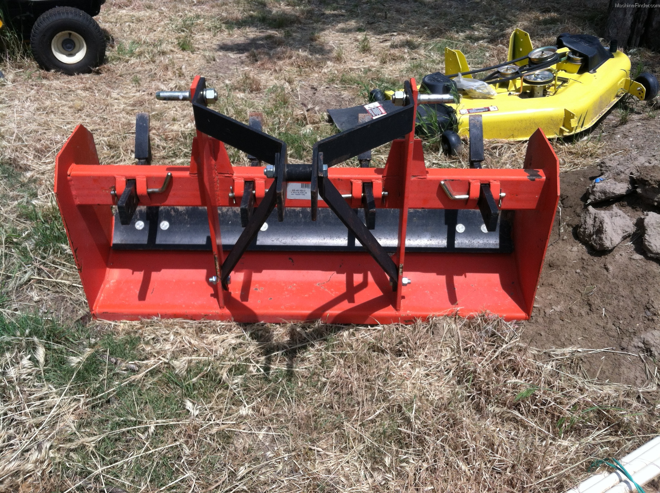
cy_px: 246
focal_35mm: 35
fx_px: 666
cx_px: 330
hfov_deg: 52.7
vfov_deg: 40.6
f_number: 2.8
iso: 80
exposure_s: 1/1500
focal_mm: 3.85
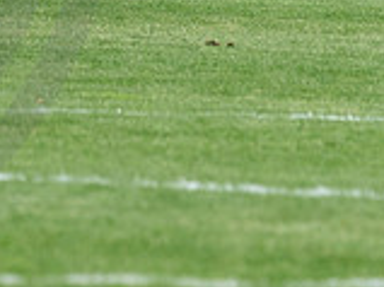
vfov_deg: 1.1
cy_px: -230
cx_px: -68
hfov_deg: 1.5
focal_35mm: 1365
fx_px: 15131
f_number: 3.2
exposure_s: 1/640
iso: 320
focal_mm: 200
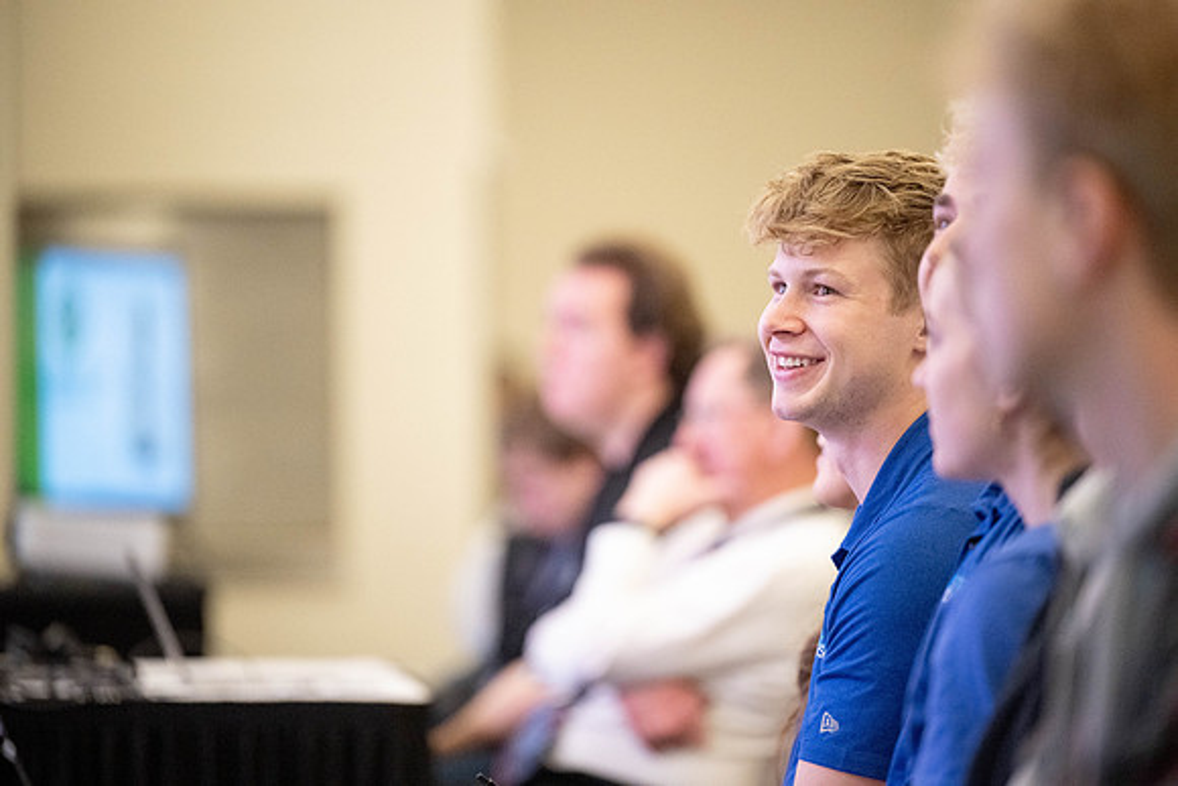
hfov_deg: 10.3
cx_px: 589
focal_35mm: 200
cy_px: 393
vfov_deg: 6.9
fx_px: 6546
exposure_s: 1/400
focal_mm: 200
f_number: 2.8
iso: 8000
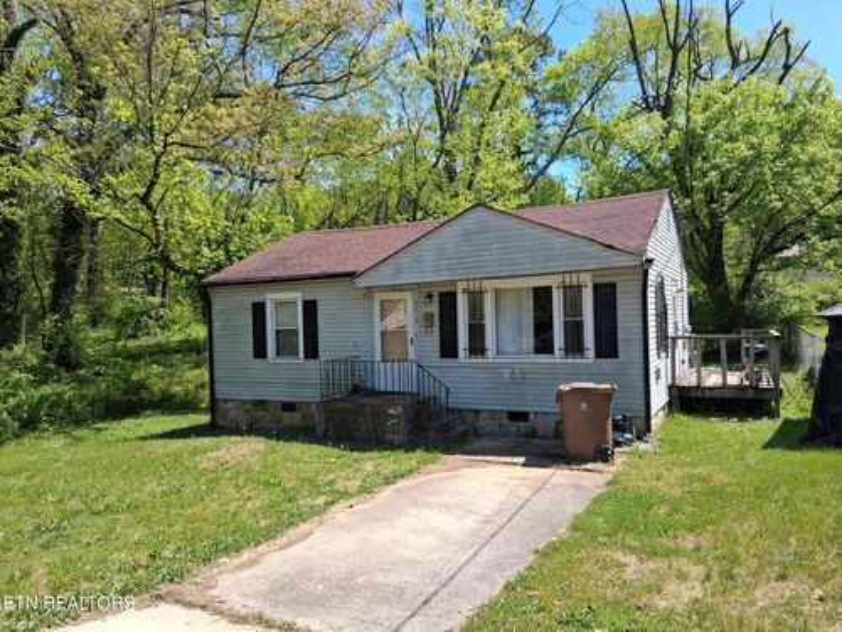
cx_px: 421
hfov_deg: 67.3
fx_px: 632
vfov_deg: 53.1
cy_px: 316
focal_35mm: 26
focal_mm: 3.98
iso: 25
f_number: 1.8
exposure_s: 1/305
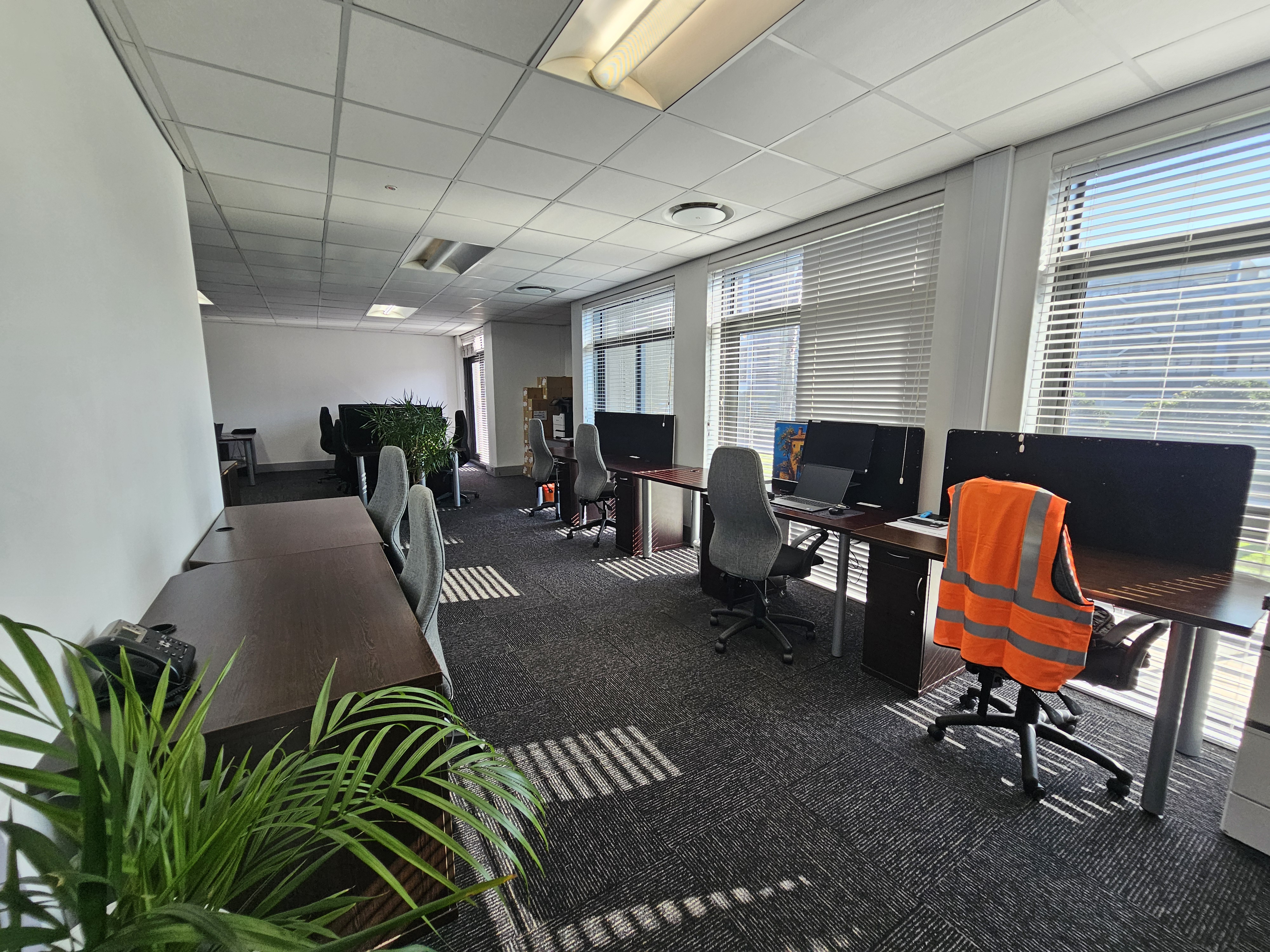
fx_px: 477
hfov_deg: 106.2
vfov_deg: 89.9
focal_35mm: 13
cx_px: 635
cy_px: 476
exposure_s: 1/100
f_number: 2.2
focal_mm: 2.2
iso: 80
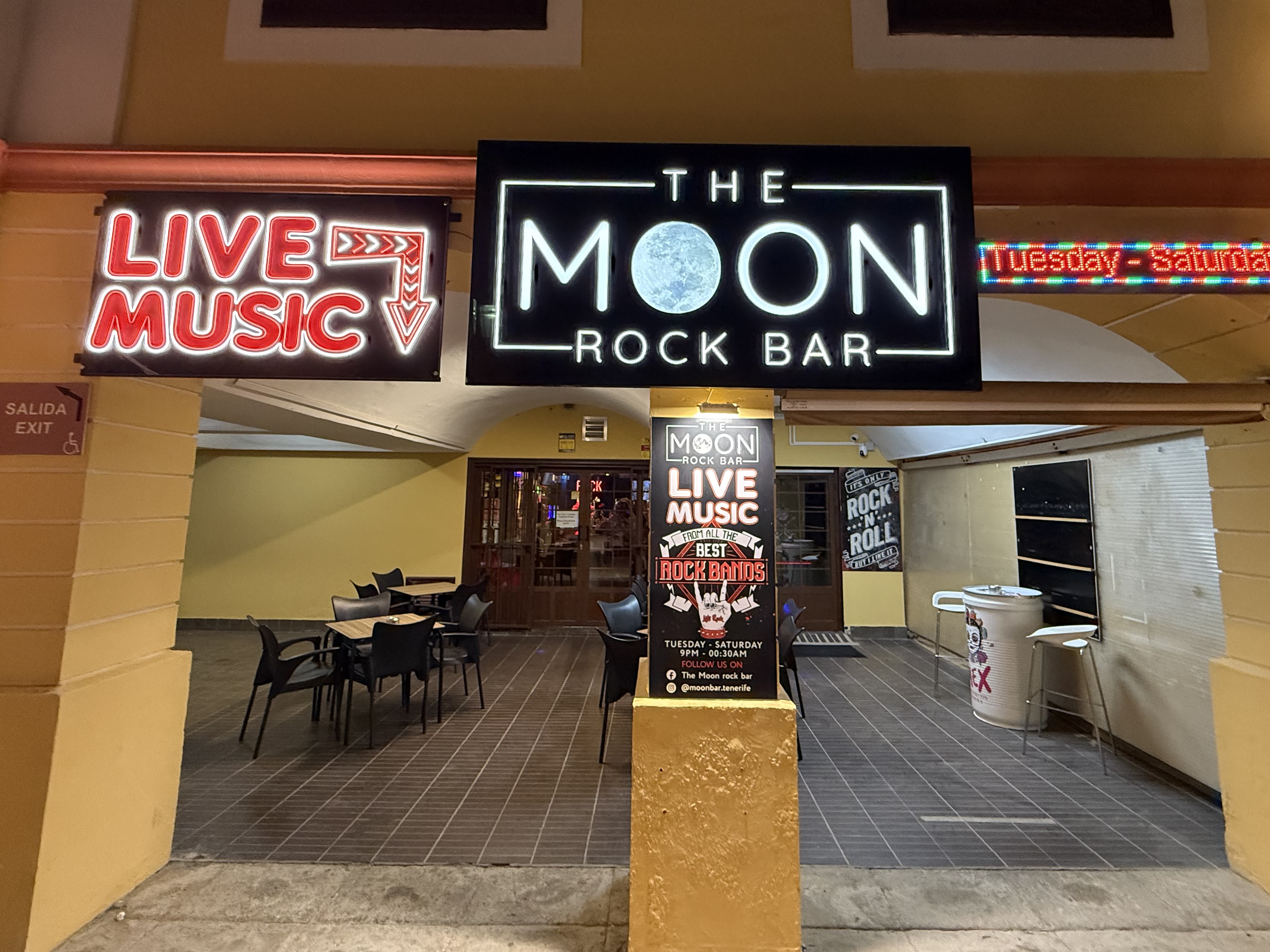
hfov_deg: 91.0
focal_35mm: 17
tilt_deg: +8.2
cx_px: 659
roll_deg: -0.4
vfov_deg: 74.4
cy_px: 414
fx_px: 624
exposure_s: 1/100
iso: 500
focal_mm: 2.22
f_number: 2.2
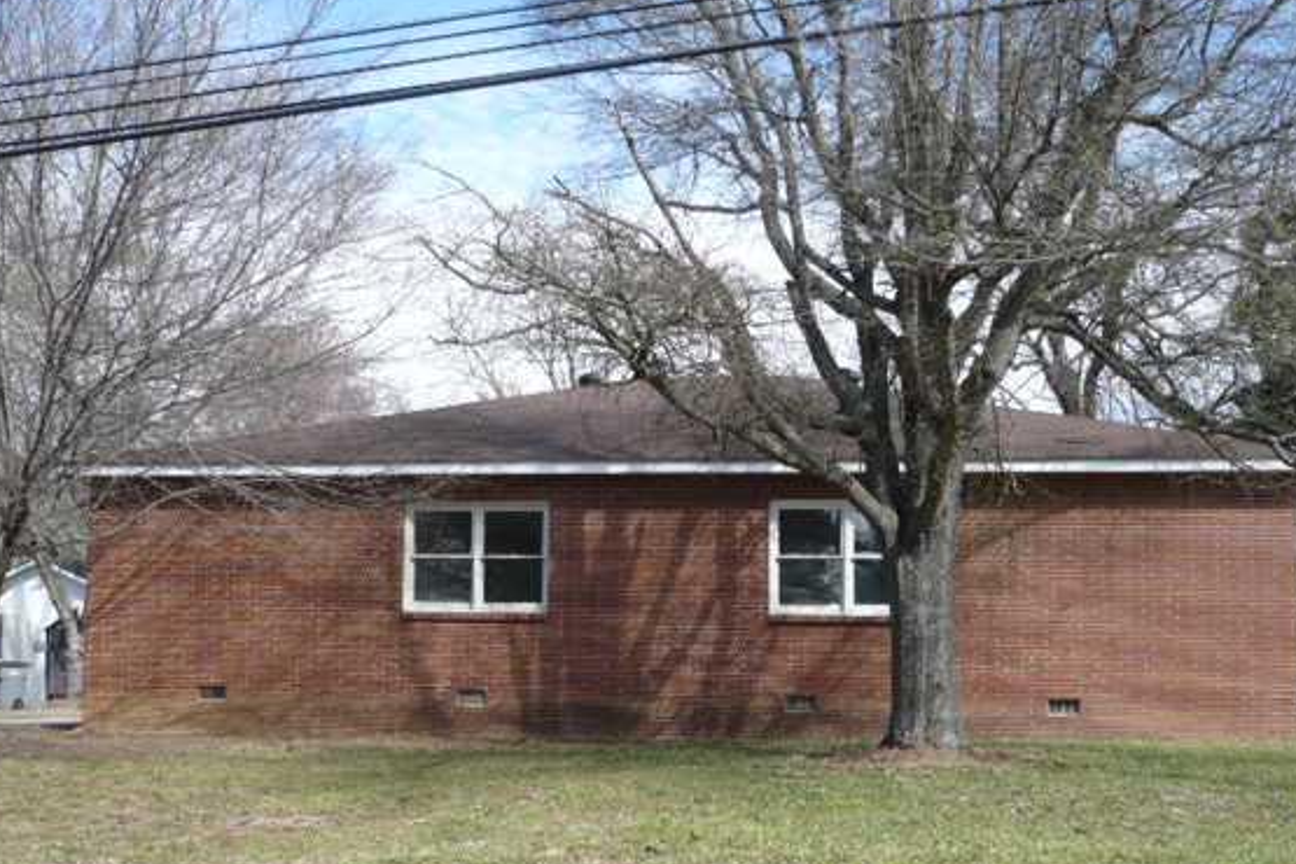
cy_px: 525
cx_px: 675
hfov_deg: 46.4
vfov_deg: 31.8
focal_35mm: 42
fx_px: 1512
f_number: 2.8
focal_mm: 5.8
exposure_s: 1/640
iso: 100
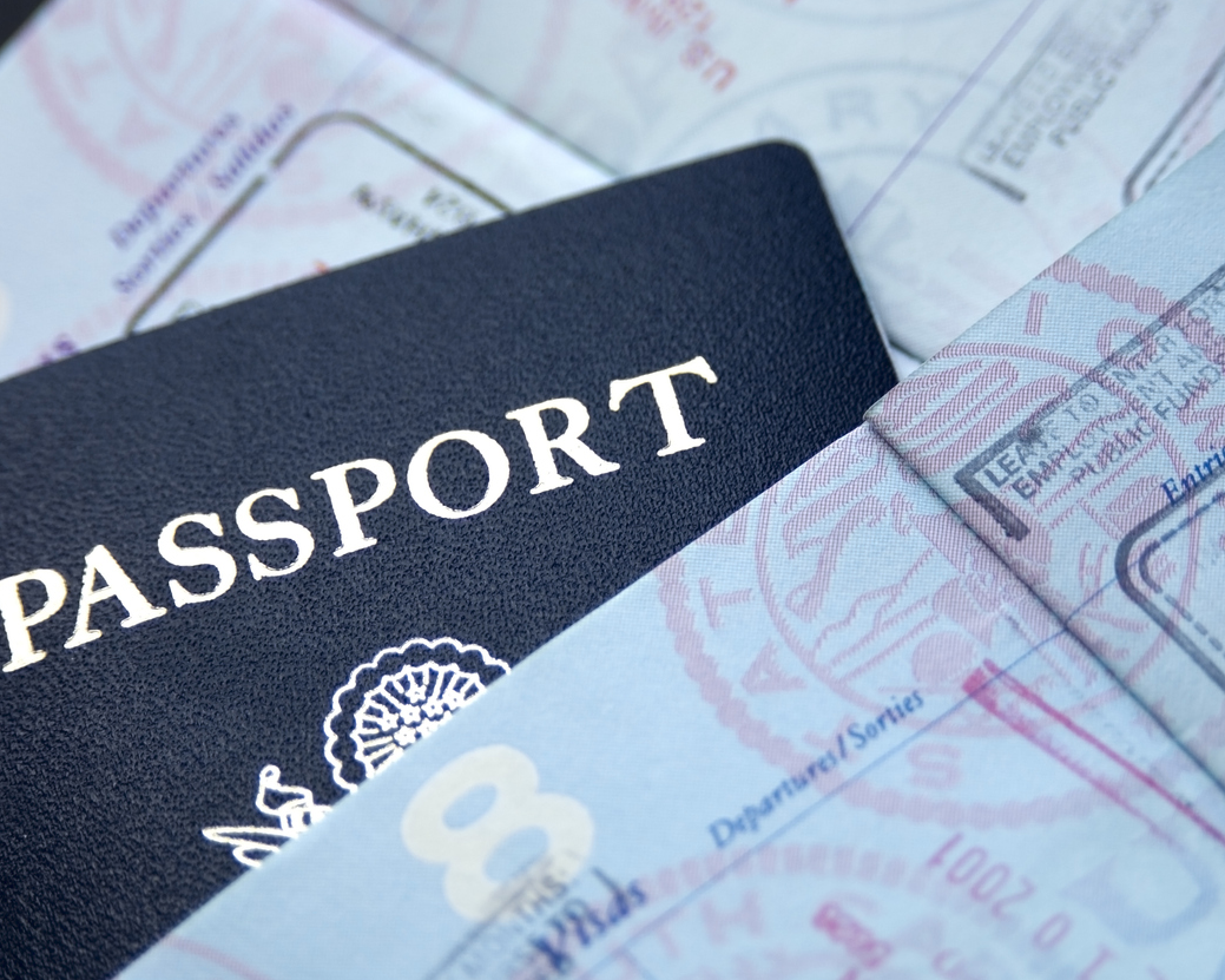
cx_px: 693
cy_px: 489
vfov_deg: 8.7
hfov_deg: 10.8
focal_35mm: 179
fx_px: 6473
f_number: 4.5
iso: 100
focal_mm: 105
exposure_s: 1/10
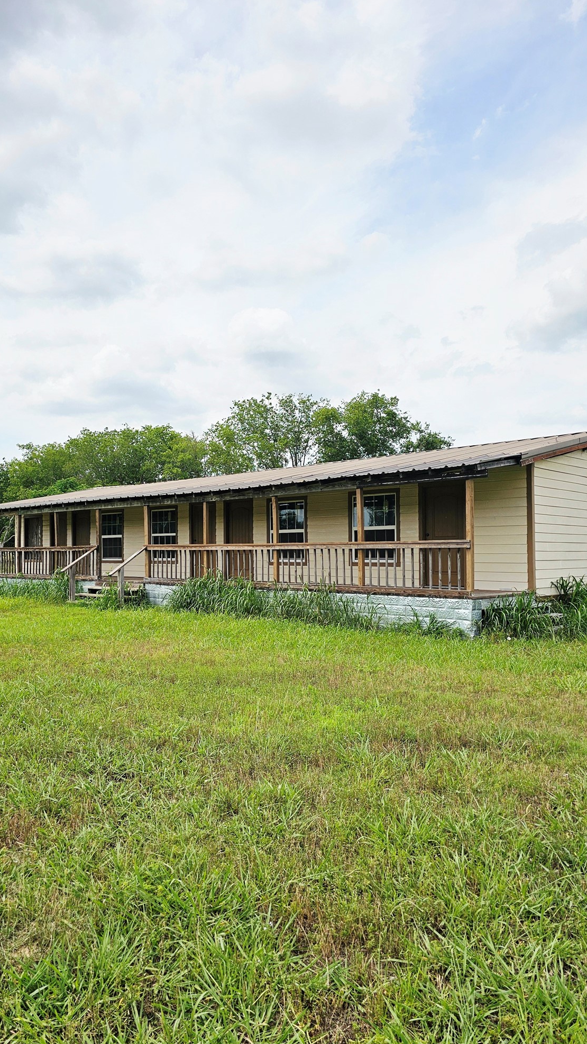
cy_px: 539
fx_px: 720
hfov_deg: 44.2
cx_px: 244
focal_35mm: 26
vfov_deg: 71.9
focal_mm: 6.3
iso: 10
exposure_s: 1/1429
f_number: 1.7
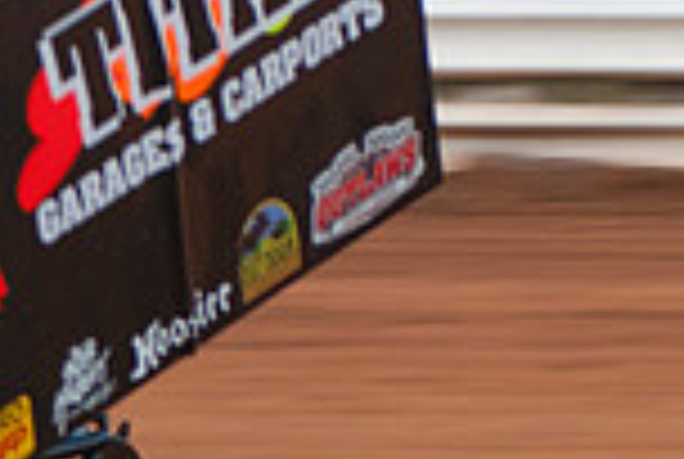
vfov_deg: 2.8
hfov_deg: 4.2
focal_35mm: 492
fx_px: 9366
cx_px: -351
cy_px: 626
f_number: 4
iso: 250
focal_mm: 86
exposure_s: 1/320
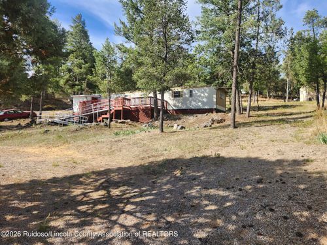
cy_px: 122
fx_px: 217
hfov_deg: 73.9
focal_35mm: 23
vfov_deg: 58.9
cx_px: 164
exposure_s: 1/697
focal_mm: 5.4
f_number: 1.8
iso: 20
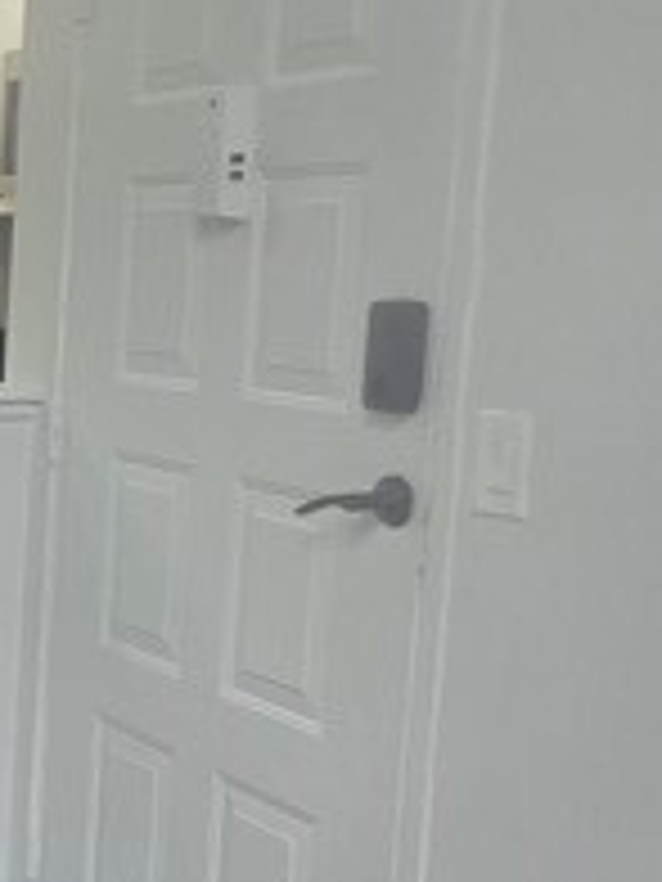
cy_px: 482
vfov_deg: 28.5
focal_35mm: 68
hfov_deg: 14.4
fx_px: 1734
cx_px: -919
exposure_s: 1/120
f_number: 1.9
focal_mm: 2.2
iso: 100
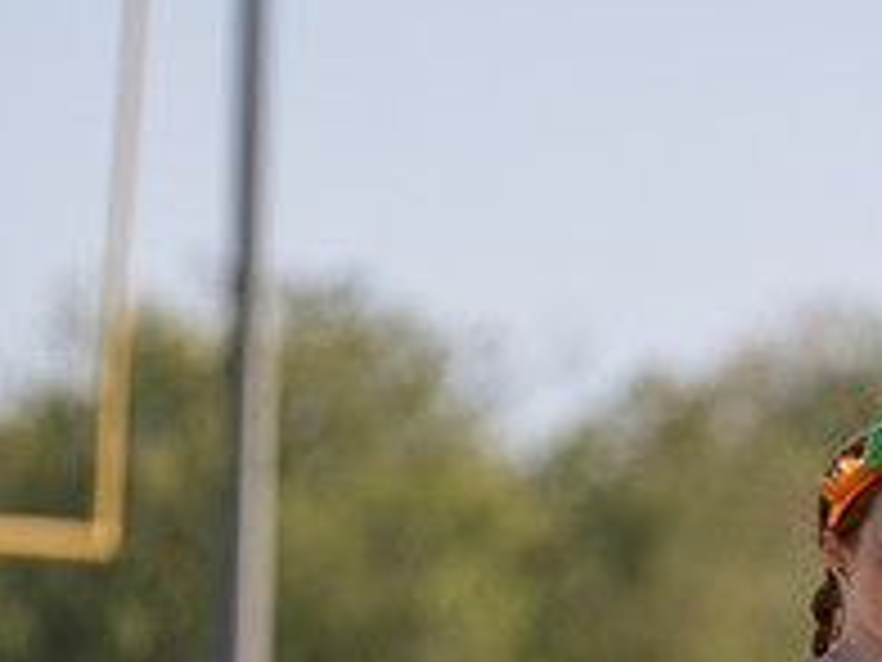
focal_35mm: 608
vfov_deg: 2.4
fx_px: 15492
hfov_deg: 3.3
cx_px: 1048
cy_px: 811
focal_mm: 200
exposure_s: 1/6400
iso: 320
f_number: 2.8
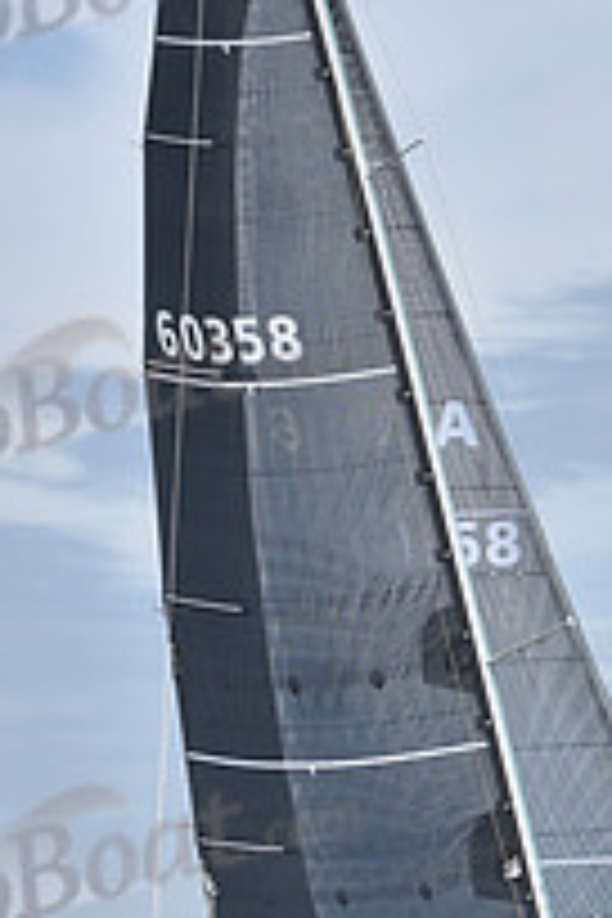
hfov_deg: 6.9
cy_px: 585
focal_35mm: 199
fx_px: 5074
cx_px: 596
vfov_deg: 10.3
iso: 200
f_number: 3.5
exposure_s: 1/4000
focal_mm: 70
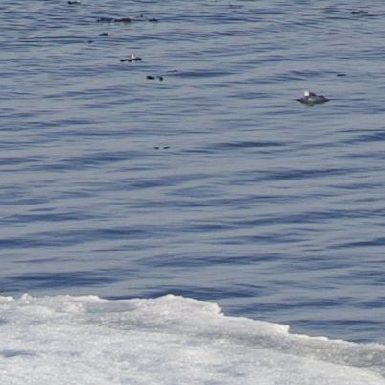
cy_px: 626
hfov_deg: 0.9
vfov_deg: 0.9
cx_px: -16
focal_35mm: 1863
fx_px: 23445
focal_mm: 195
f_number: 11
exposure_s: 1/250
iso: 200
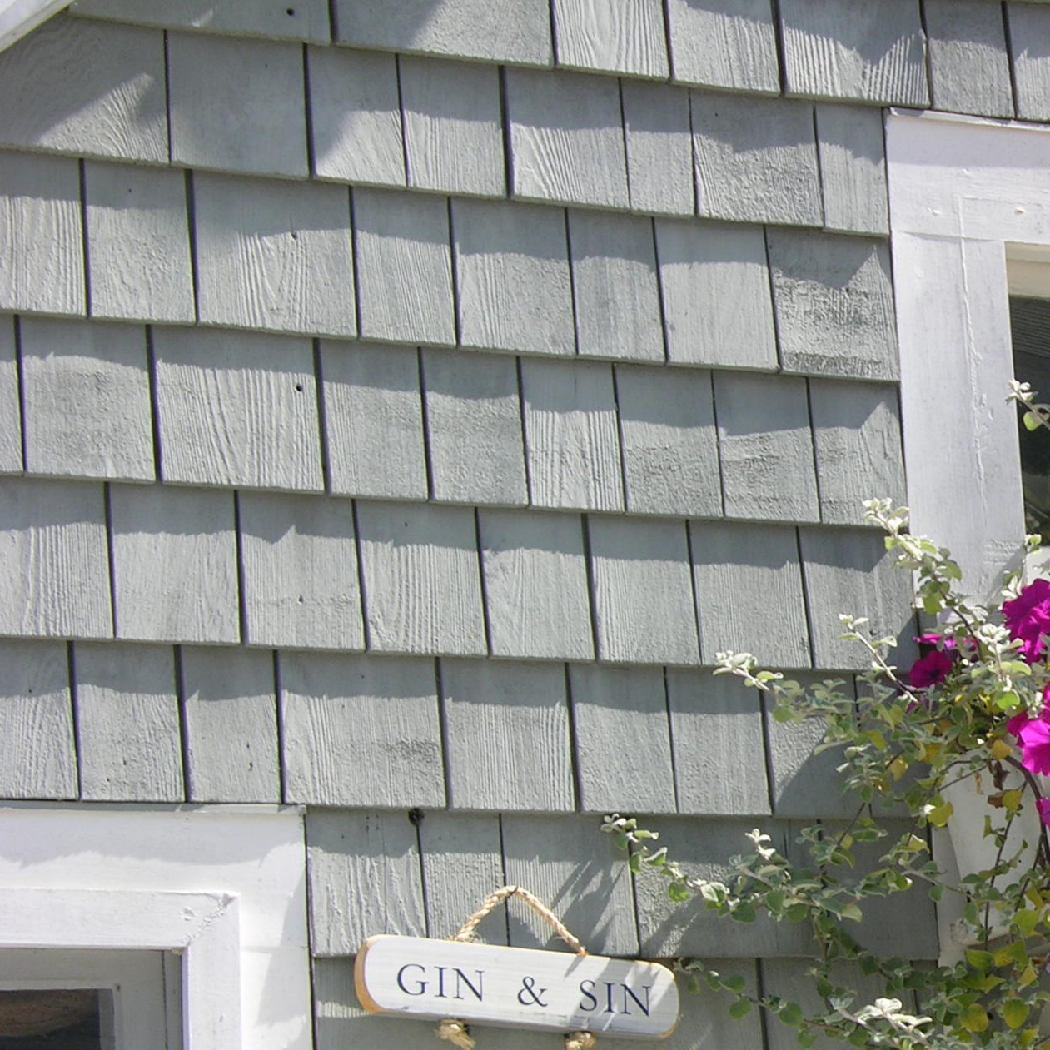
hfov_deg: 10.5
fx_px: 5628
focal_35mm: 164
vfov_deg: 10.6
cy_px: 789
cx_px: 1185
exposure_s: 1/187
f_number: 5.4
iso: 50
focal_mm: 19.9
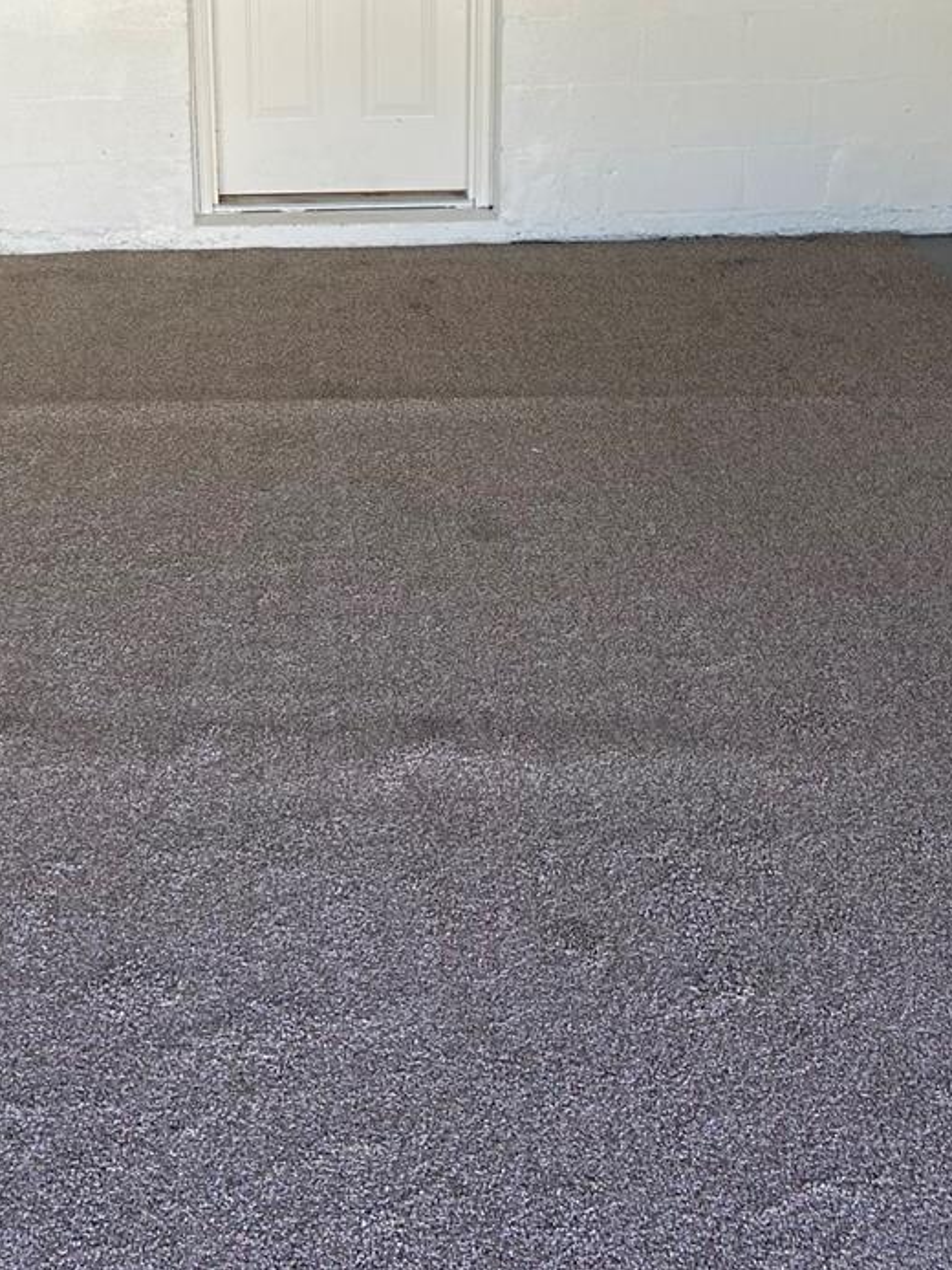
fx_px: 1650
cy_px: 189
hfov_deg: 31.7
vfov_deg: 39.7
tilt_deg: -12.5
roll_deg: +2.1
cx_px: 262
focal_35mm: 45
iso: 32
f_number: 1.8
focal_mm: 4.25
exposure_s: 1/122
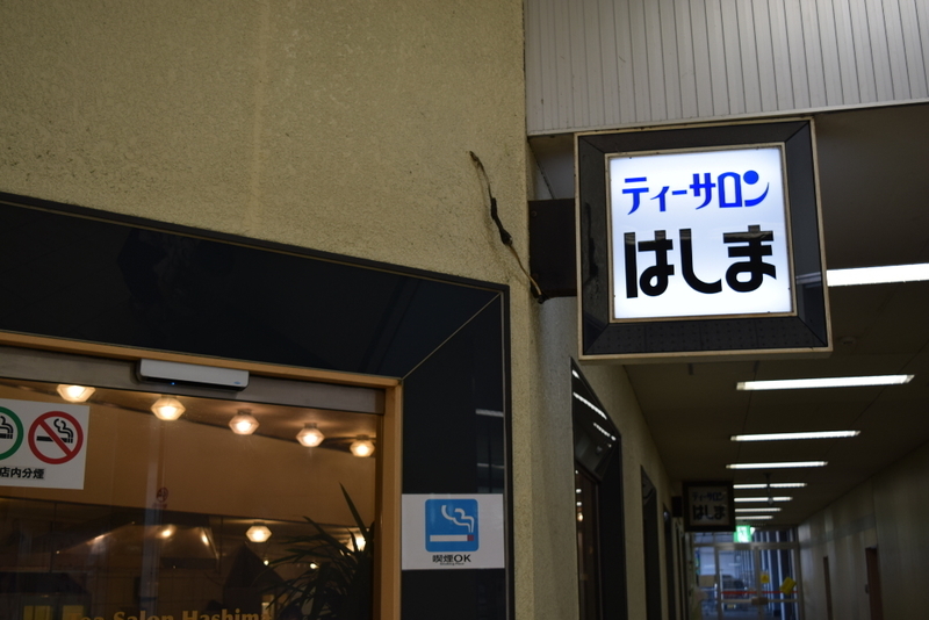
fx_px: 1084
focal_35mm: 42
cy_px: 310
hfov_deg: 46.4
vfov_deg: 31.9
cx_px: 464
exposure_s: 1/50
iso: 100
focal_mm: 28
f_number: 5
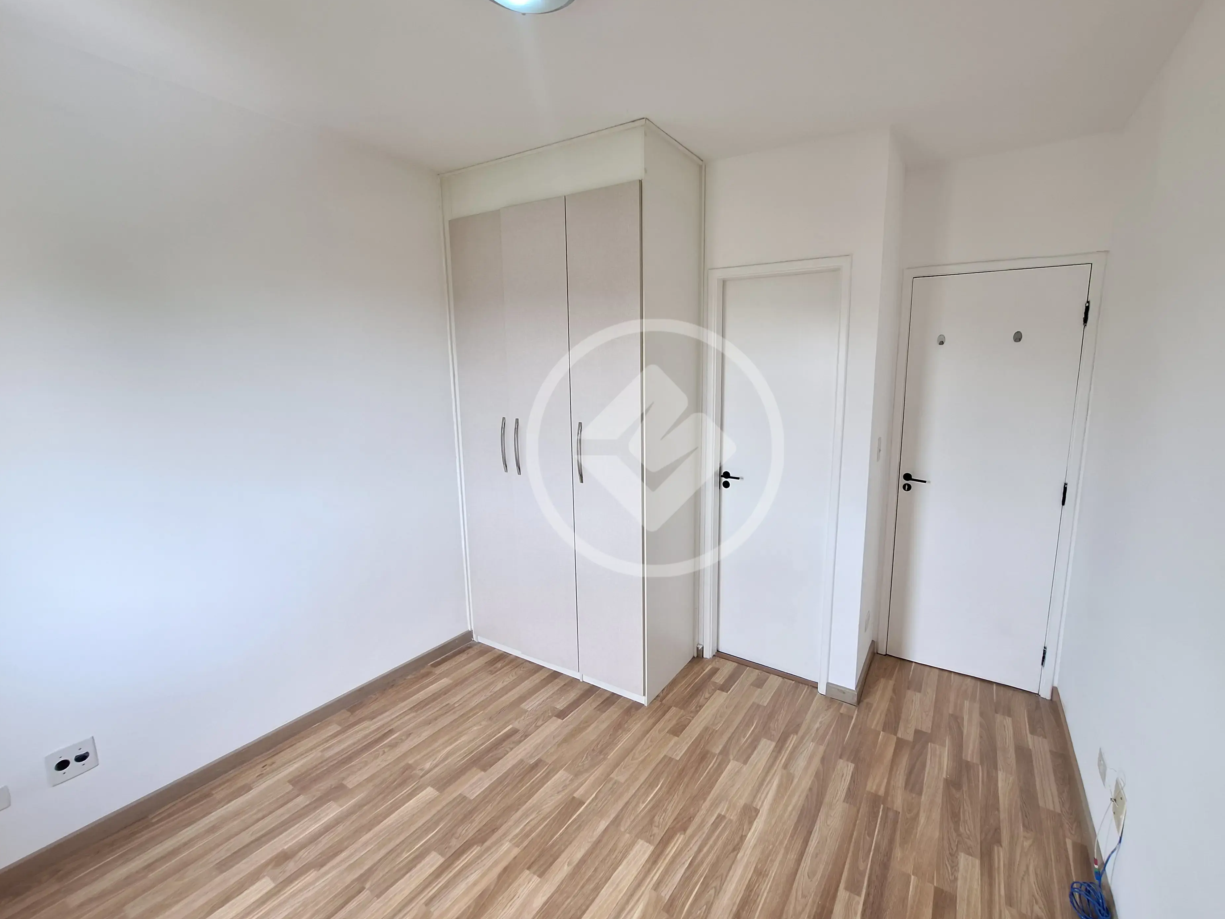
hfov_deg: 101.9
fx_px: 495
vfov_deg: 85.7
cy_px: 448
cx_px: 655
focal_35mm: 14
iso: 50
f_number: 2.2
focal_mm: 1.74
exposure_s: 1/40
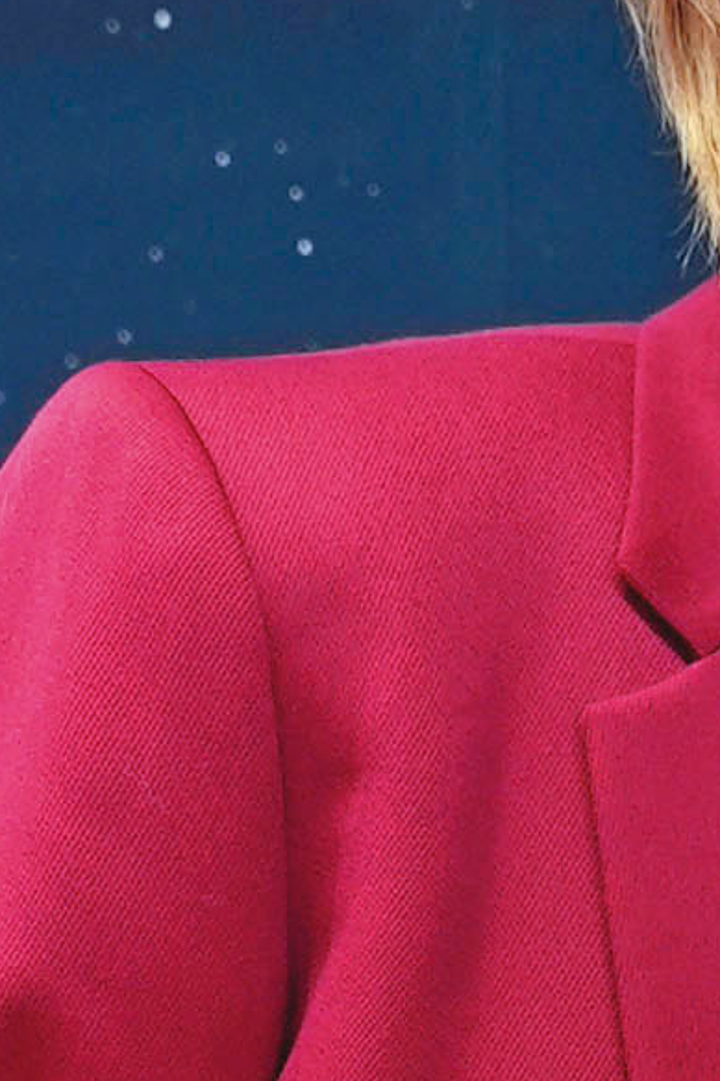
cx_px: 1286
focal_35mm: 237
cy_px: 1677
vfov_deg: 8.5
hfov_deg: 5.7
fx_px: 7114
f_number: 2.8
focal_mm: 33.4
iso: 800
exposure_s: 1/100
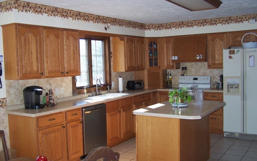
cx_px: 128
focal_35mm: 41
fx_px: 287
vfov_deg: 31.3
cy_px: 81
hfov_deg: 48.2
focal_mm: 6.3
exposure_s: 1/60
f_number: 2.8
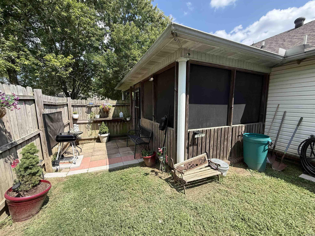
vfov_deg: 85.7
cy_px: 118
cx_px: 158
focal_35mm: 14
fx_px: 127
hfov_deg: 102.1
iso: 64
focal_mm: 2.22
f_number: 2.2
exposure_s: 1/709
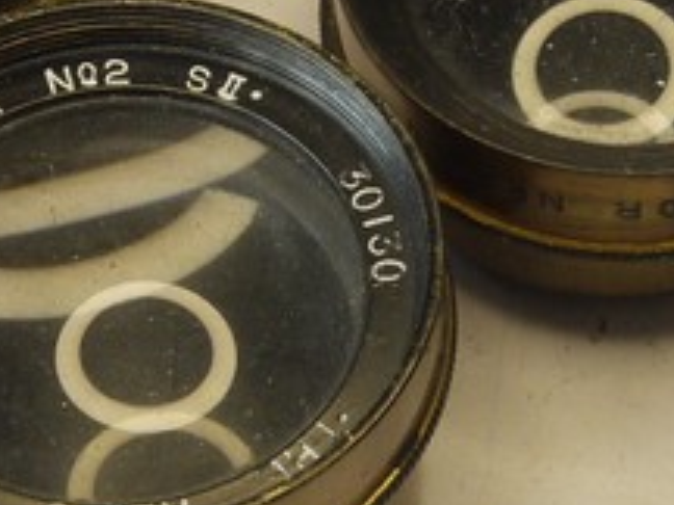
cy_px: 302
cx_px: 403
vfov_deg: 8.3
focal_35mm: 178
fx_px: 3466
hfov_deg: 11.1
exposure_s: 1/15
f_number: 9
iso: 400
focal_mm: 16
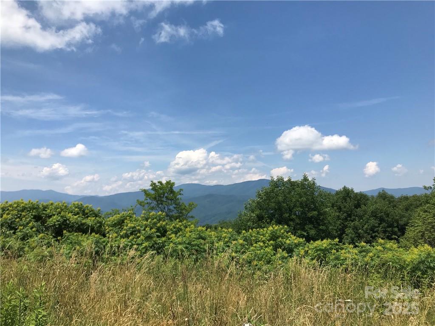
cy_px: 163
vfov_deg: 49.7
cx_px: 218
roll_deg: +1.4
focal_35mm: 28
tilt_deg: +5.6
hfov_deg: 63.4
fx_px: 352
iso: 20
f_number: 1.8
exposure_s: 1/2907
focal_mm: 3.99
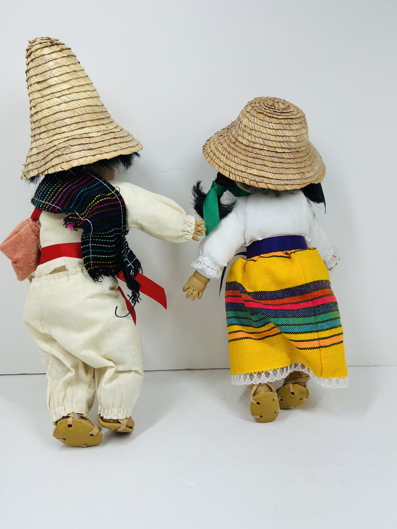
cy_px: 264
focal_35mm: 26
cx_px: 198
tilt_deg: -8.3
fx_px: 398
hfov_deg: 53.1
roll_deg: -0.9
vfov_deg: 67.3
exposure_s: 1/873
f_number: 1.5
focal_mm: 5.7
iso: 50
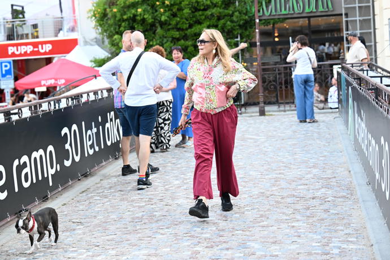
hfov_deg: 25.7
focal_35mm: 79
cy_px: 130
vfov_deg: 17.3
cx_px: 195
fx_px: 856
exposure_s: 1/800
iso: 2500
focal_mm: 79
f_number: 4
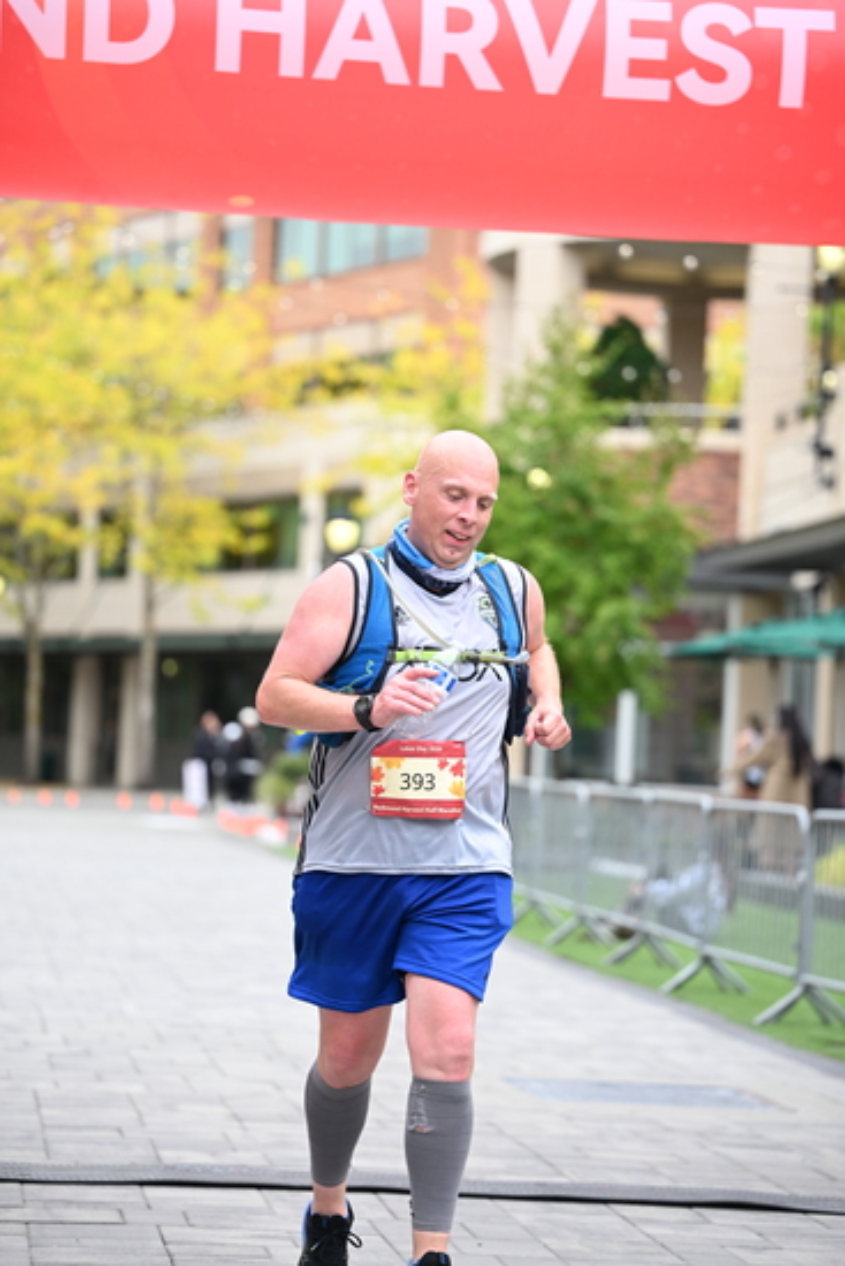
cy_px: 633
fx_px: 3589
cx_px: 422
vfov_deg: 20.0
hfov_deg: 13.4
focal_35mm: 102
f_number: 2.8
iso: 640
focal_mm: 102
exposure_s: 1/1600
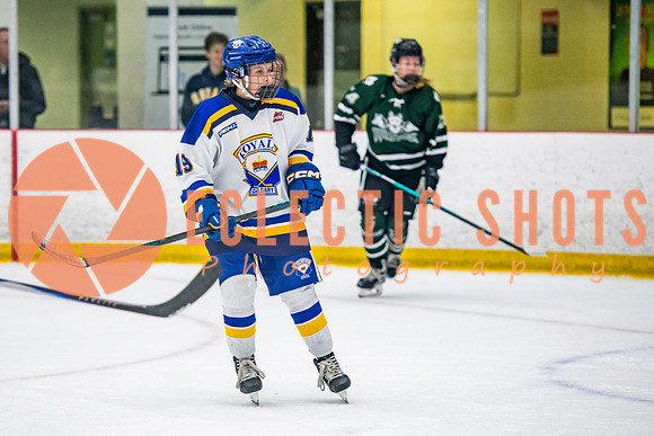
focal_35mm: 200
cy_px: 226
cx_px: 260
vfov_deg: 6.9
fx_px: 3631
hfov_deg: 10.3
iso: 2000
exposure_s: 1/640
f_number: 3.2
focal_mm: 155
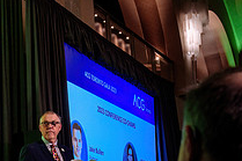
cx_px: -96
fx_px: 598
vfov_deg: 15.1
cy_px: 164
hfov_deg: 20.4
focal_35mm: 89
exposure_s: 1/100
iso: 1000
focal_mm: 30.5
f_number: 4
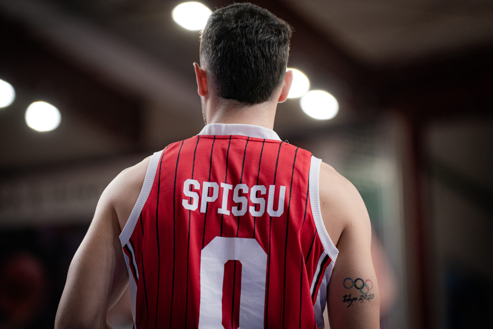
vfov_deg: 9.0
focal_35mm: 153
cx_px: 246
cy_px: 164
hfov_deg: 13.4
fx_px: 2095
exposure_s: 1/1000
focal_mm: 153
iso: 1250
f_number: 2.8
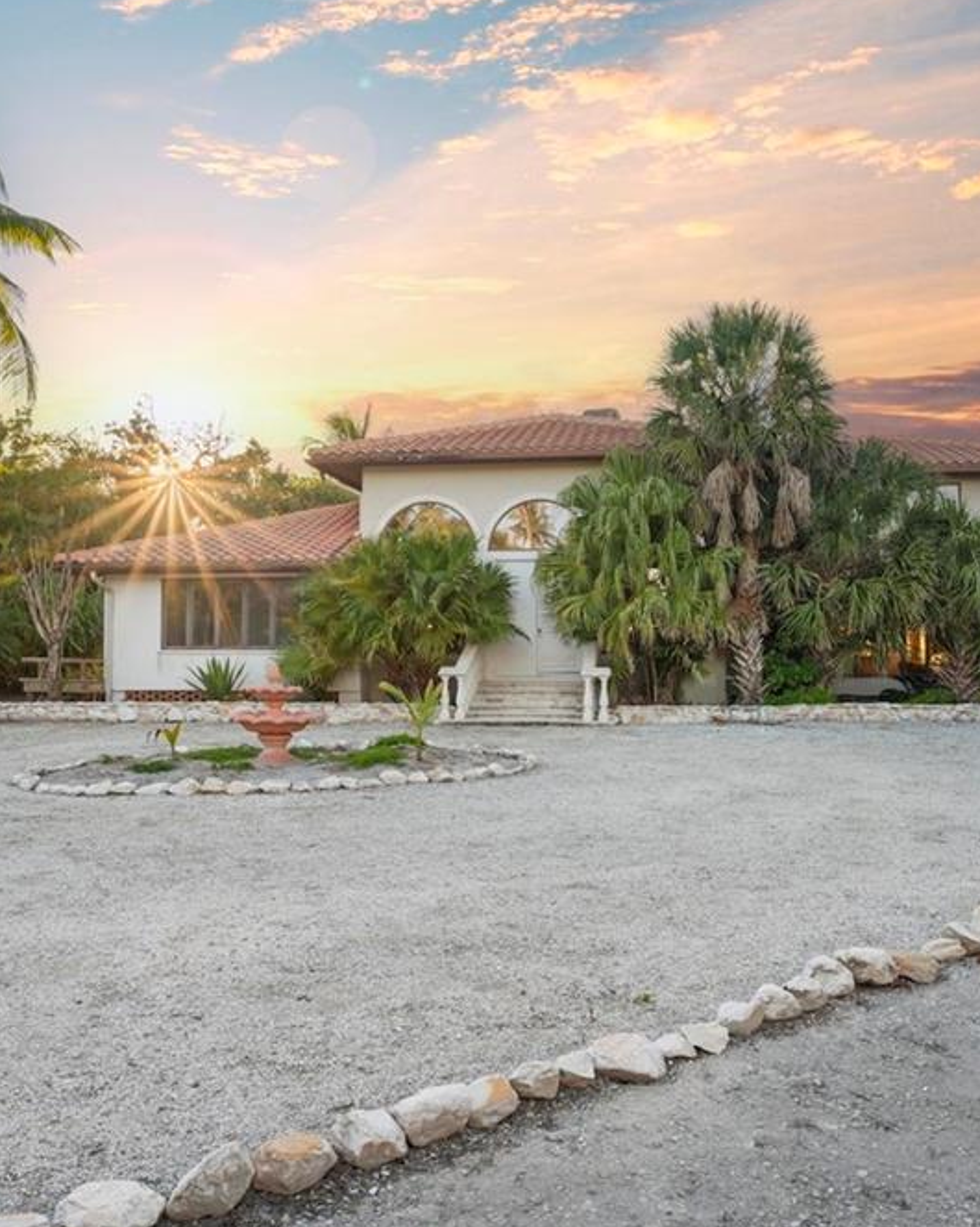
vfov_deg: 60.5
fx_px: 1052
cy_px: 608
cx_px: 497
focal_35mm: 29
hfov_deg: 50.0
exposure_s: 1/10
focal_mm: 20
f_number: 11
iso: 400
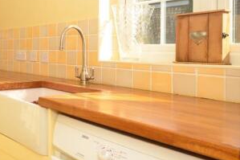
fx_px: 306
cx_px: -18
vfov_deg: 28.9
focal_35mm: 46
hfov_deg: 36.7
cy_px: 47
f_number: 11
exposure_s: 1/200
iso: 640
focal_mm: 14
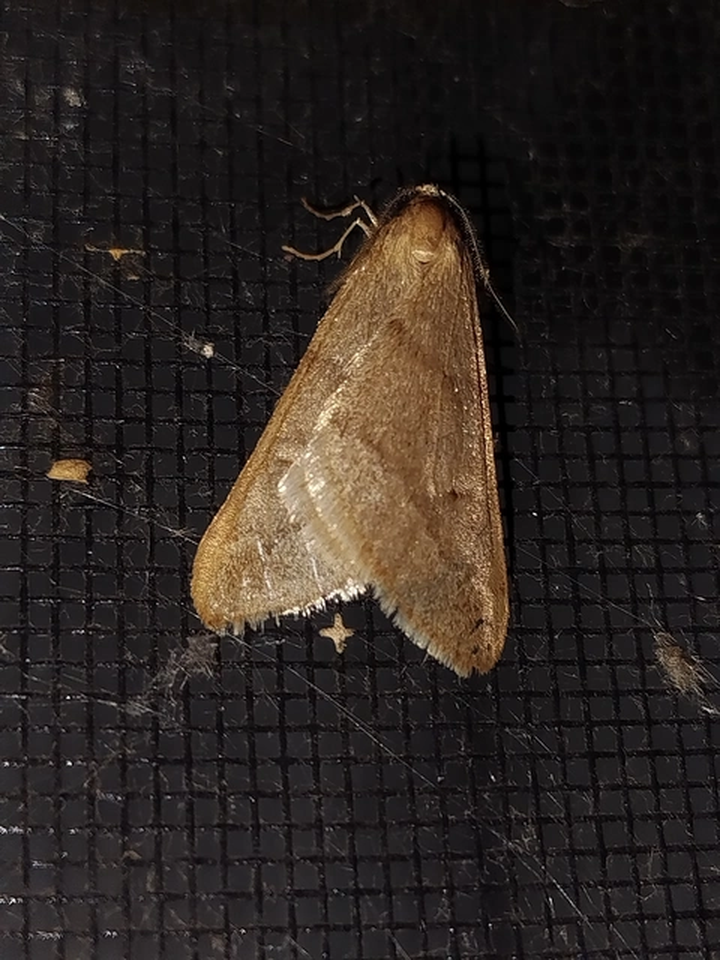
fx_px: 1997
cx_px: 360
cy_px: 480
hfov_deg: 20.4
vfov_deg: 27.0
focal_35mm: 72
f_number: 1.7
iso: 80
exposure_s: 1/50
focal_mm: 5.31
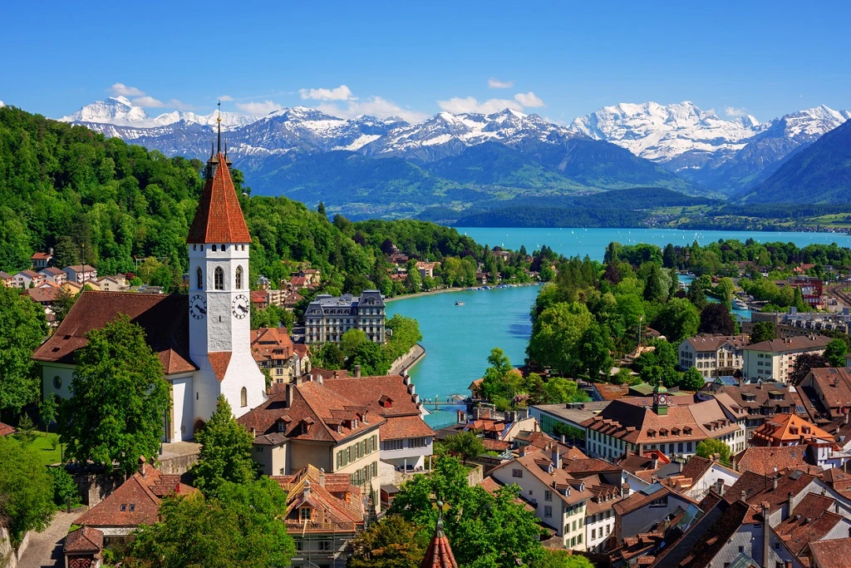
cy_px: 284
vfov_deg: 27.0
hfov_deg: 39.6
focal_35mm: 50
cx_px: 426
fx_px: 1182
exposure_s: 1/160
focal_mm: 50
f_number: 11
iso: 64
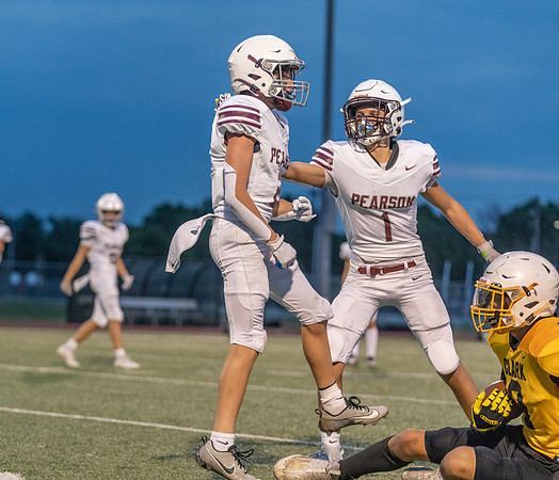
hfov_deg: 12.7
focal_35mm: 147
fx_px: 2501
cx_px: 199
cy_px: 240
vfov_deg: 11.0
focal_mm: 125
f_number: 3.5
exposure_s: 1/1000
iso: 5000
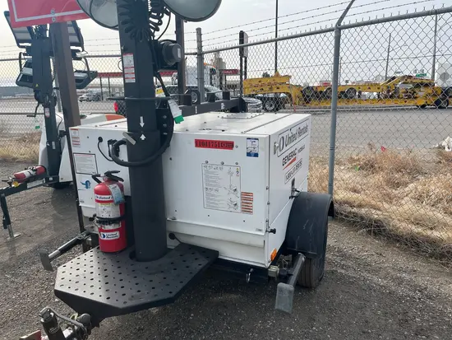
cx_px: 226
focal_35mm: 26
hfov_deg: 67.3
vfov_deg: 53.1
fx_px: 340
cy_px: 170
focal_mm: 5.1
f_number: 1.6
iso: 50
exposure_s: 1/2463
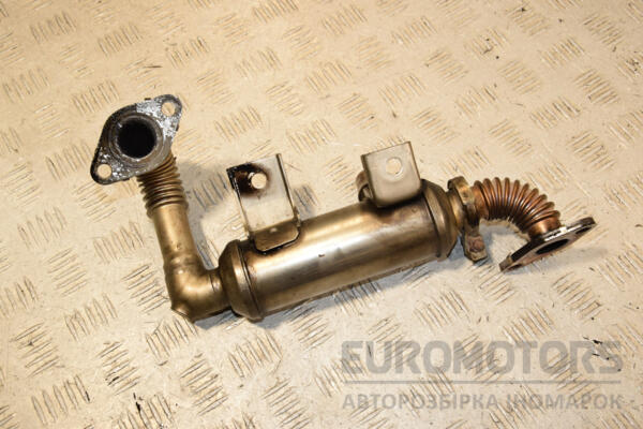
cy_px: 214
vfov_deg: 31.9
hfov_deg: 46.4
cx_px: 322
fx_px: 750
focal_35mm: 42
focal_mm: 28
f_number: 8
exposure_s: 1/200
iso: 800
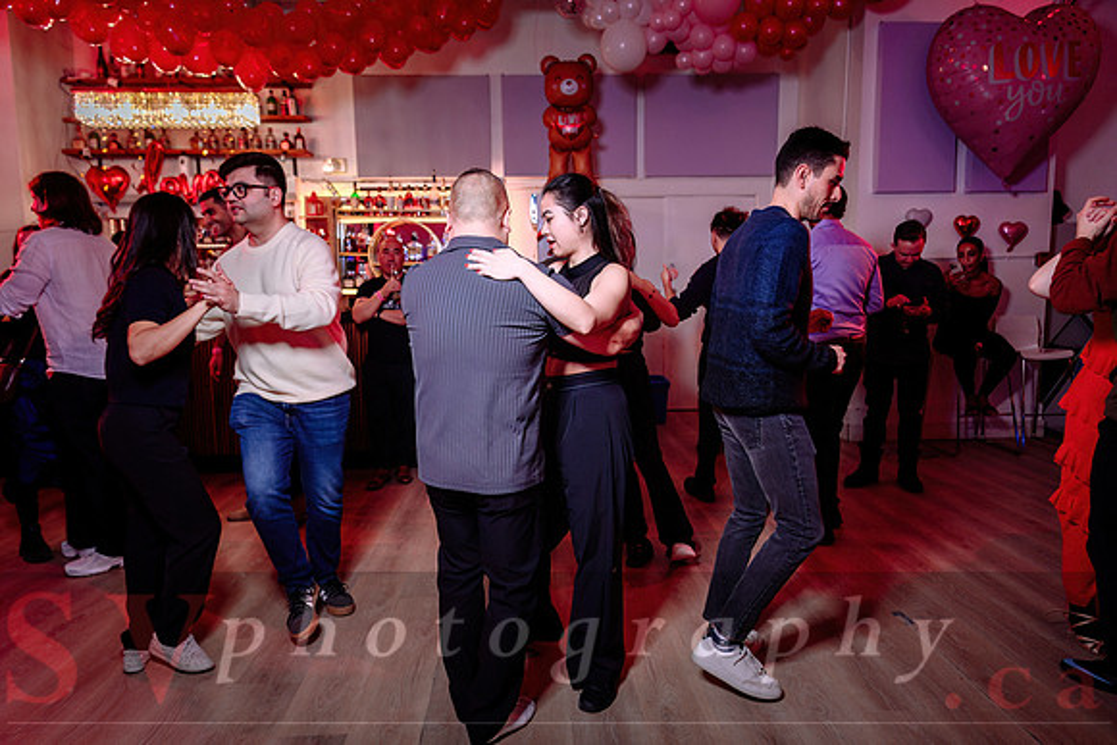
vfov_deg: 53.2
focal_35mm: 24
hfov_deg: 73.7
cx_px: 558
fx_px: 745
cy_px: 372
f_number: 2.8
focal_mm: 24
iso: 500
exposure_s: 1/125
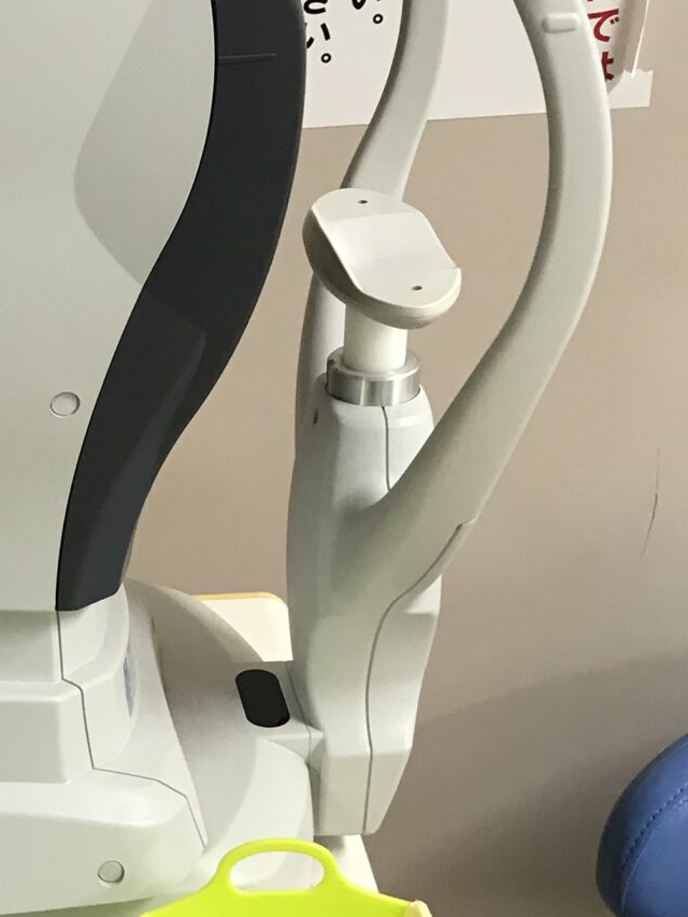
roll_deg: +4.8
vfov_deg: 23.2
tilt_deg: -28.3
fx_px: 2225
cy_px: 614
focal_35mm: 84
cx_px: -178
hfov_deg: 16.7
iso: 40
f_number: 1.8
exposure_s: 1/20
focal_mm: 3.99
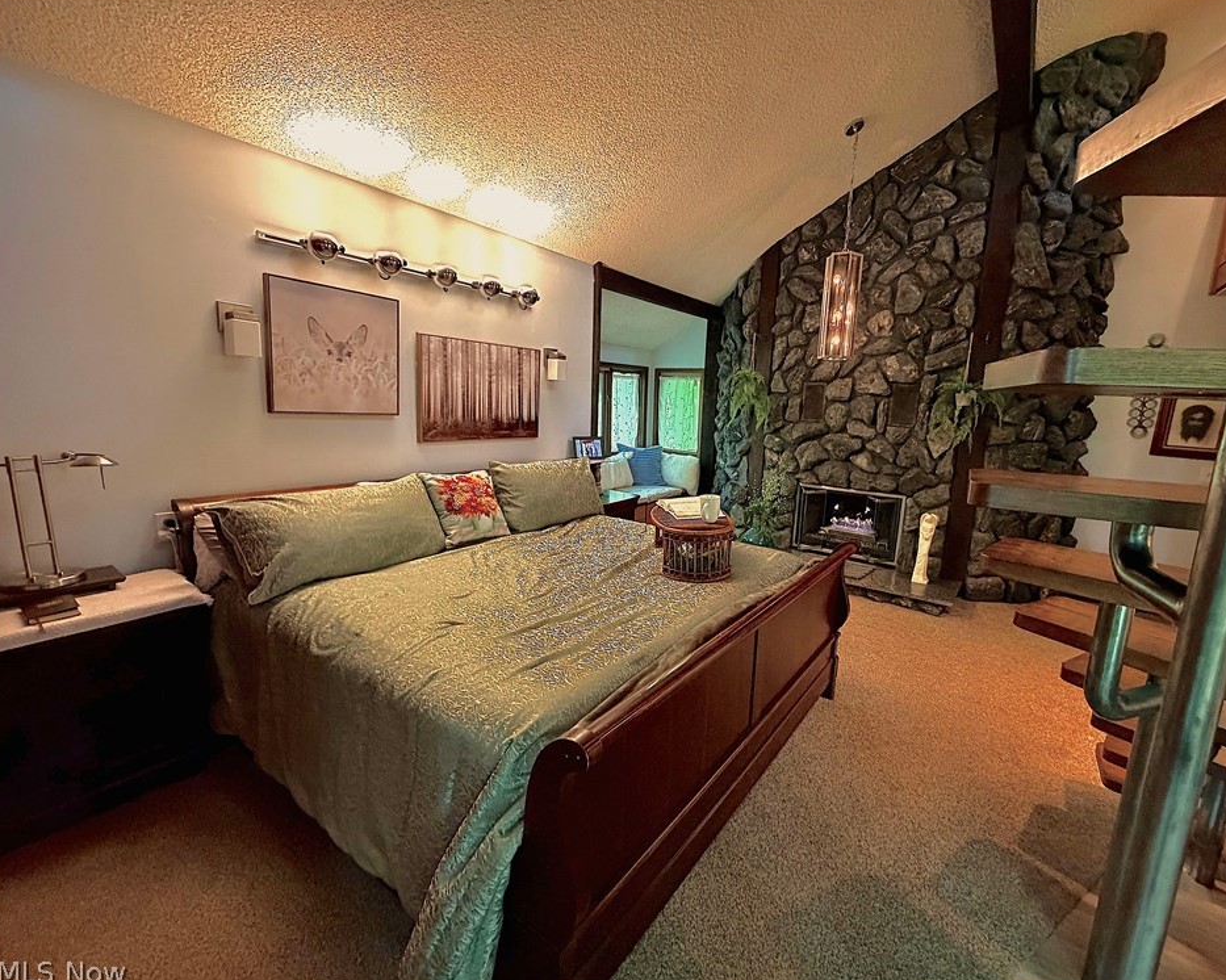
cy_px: 490
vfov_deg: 84.0
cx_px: 662
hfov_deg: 96.6
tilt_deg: -8.7
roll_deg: -1.9
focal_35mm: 15
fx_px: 544
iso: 800
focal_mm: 2.22
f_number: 2.2
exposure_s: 1/60
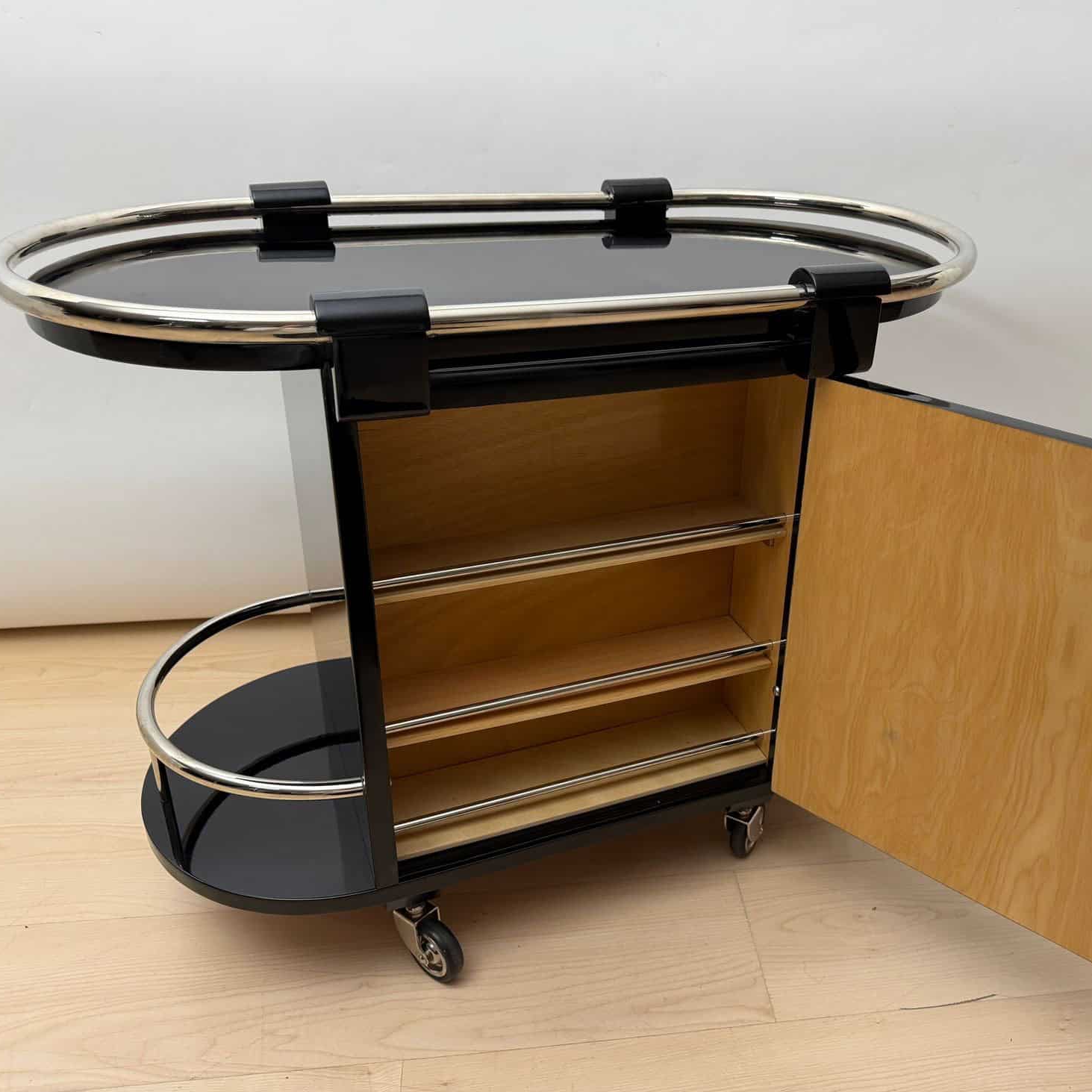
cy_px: 535
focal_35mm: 29
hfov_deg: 55.0
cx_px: 679
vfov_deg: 55.6
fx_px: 1035
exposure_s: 1/86
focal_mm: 6.8
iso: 200
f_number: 1.8
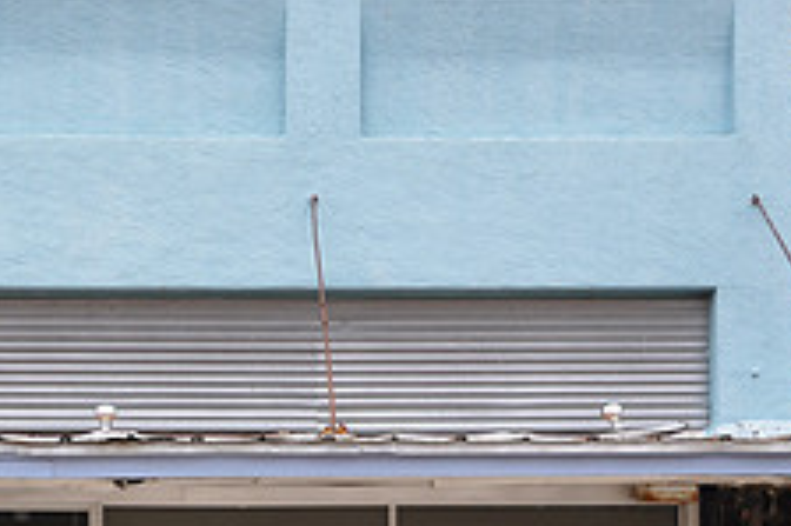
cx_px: 173
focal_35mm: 101
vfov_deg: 13.3
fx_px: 2217
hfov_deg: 20.0
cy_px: 535
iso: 320
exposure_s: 1/30
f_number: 5.6
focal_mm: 26
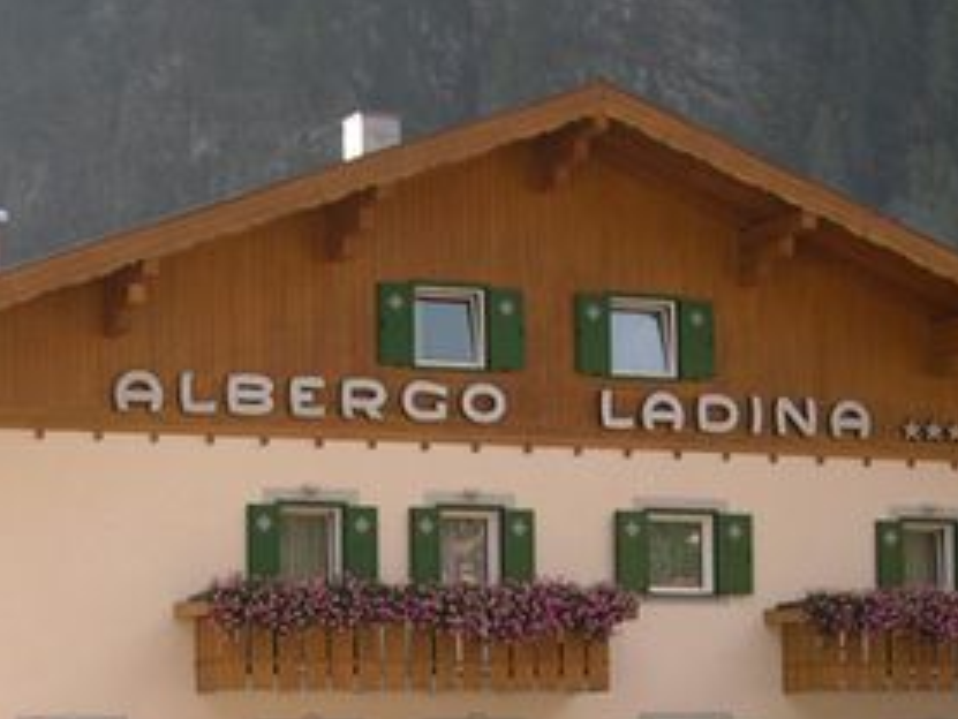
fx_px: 2686
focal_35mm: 97
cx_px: 325
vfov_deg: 15.0
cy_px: 702
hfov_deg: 20.2
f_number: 2.9
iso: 100
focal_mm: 9
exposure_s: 1/376
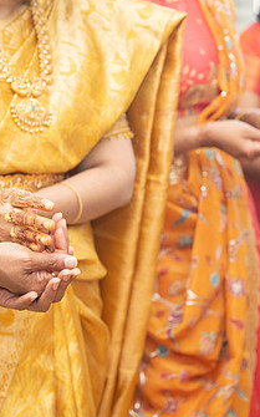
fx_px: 1362
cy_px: 192
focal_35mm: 120
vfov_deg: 17.4
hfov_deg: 10.8
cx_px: 32
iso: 800
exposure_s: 1/160
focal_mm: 68
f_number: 3.5
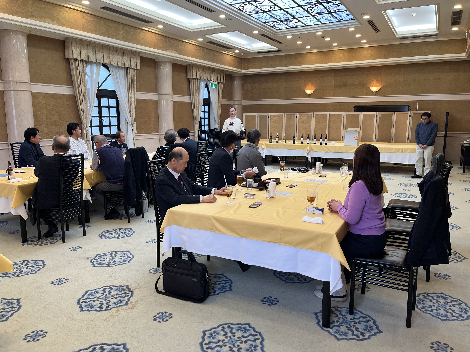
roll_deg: +0.2
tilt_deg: -10.1
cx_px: 235
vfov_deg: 53.1
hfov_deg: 67.3
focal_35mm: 26
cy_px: 176
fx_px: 353
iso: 125
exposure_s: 1/120
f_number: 1.6
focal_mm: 5.1
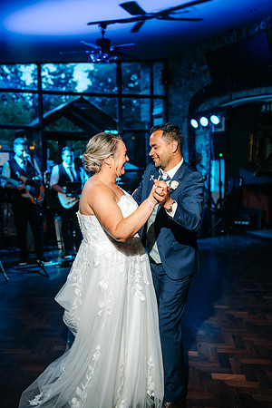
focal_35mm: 35
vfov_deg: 54.4
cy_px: 204
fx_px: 397
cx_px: 136
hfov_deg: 37.9
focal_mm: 35
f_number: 2.2
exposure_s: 1/200
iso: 320
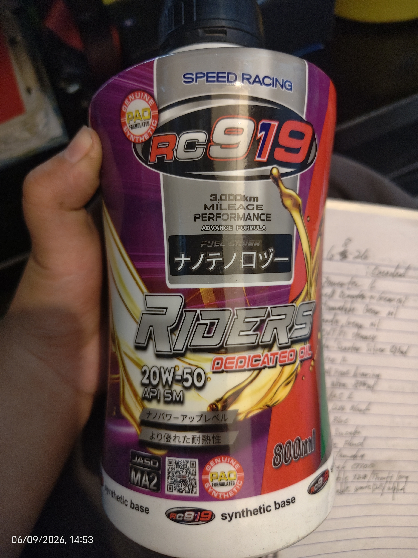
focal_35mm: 23
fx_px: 370
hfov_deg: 58.9
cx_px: 209
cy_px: 279
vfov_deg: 73.9
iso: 1086
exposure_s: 1/50
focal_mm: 5.56
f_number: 1.88
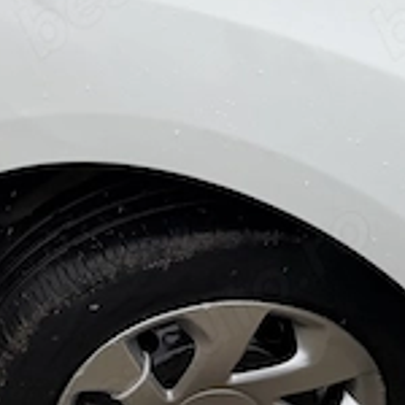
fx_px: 1125
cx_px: -302
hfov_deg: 17.1
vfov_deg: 19.5
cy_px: -40
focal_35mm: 85
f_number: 1.78
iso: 80
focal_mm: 6.76
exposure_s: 1/1075
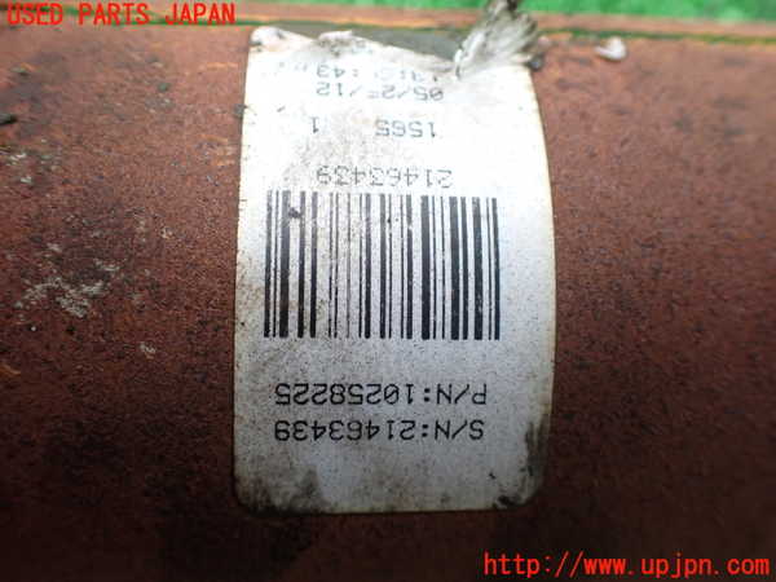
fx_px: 673
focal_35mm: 30
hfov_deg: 60.0
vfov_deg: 46.8
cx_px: 388
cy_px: 291
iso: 200
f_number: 2.3
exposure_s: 1/125
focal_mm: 5.4
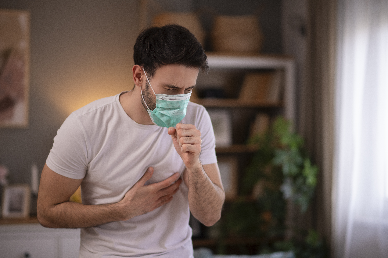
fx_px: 916
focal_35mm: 85
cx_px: 194
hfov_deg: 23.9
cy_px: 129
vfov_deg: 16.1
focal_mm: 85
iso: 500
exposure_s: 1/250
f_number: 1.8
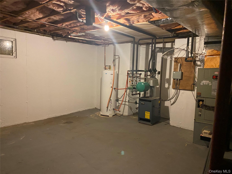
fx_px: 174
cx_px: 116
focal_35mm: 26
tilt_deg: -5.2
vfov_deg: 53.1
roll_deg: -3.1
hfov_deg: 67.3
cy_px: 87
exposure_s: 1/30
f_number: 1.8
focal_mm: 4.25
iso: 640
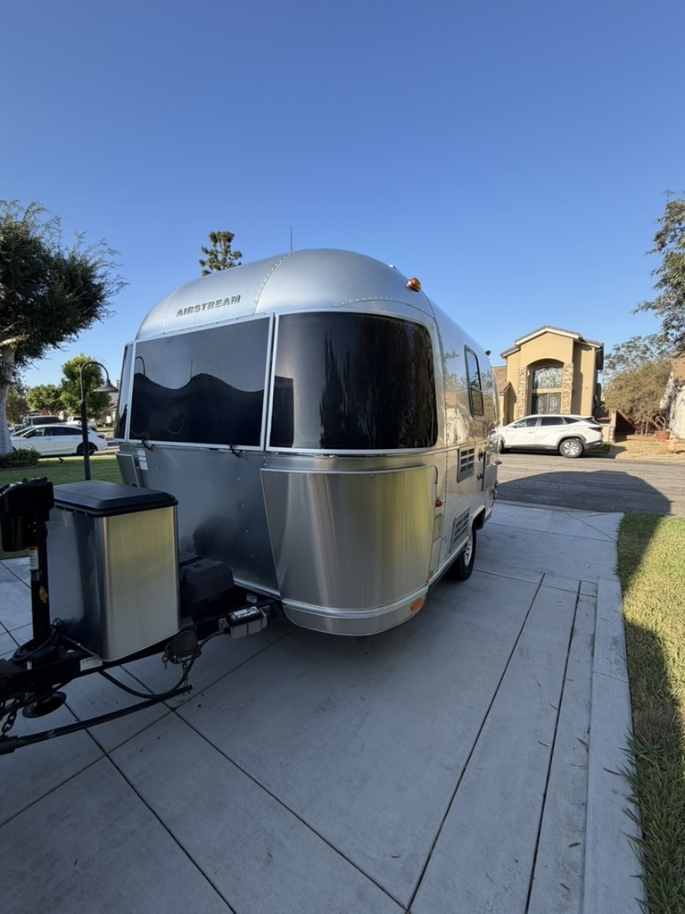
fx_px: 369
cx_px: 342
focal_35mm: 14
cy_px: 457
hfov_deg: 85.7
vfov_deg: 102.1
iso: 40
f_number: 2.2
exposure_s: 1/527
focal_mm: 2.22
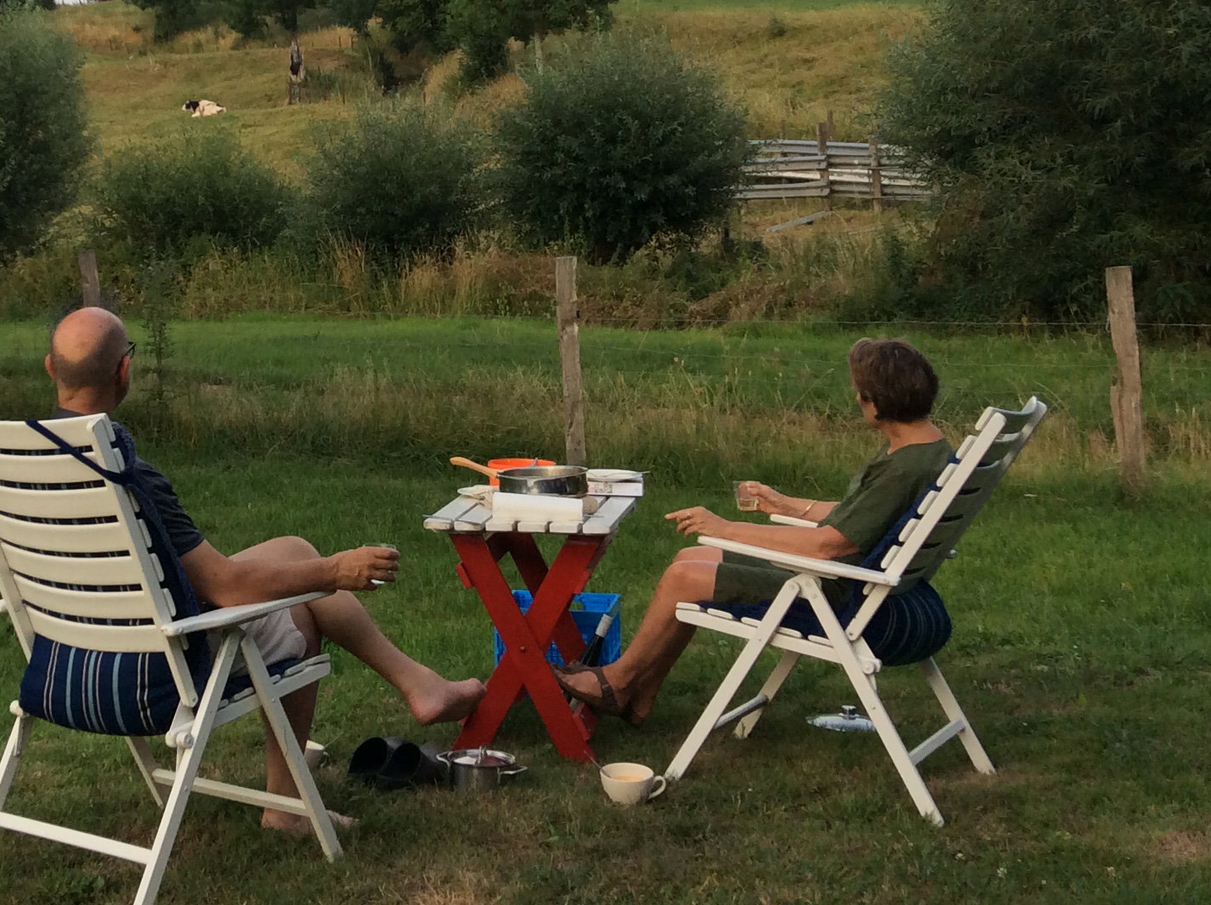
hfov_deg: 32.3
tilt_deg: -2.6
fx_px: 2026
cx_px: 218
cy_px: 193
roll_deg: +4.8
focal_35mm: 58
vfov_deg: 24.8
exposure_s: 1/131
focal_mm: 3.3
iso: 32
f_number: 2.4
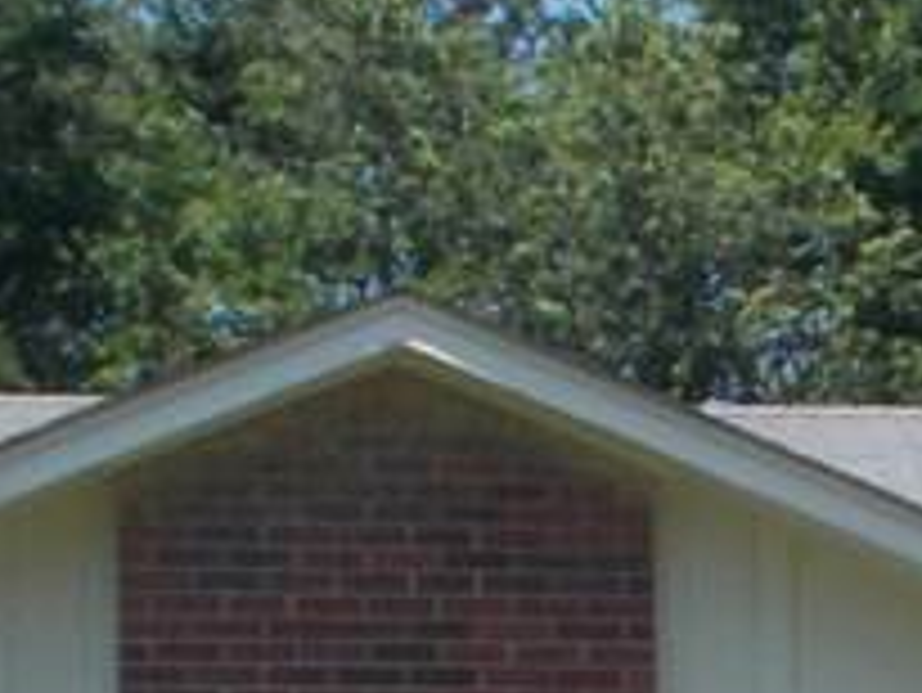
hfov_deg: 8.1
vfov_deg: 6.0
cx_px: 1075
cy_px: 1318
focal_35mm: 243
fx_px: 6476
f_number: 9.8
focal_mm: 6.9
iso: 80
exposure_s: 1/80
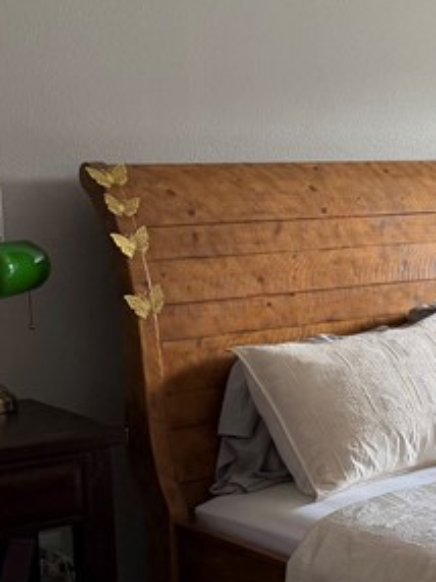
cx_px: 628
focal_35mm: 86
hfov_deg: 15.9
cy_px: 336
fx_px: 1446
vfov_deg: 22.8
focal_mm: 6.76
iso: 100
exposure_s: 1/126
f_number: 1.78
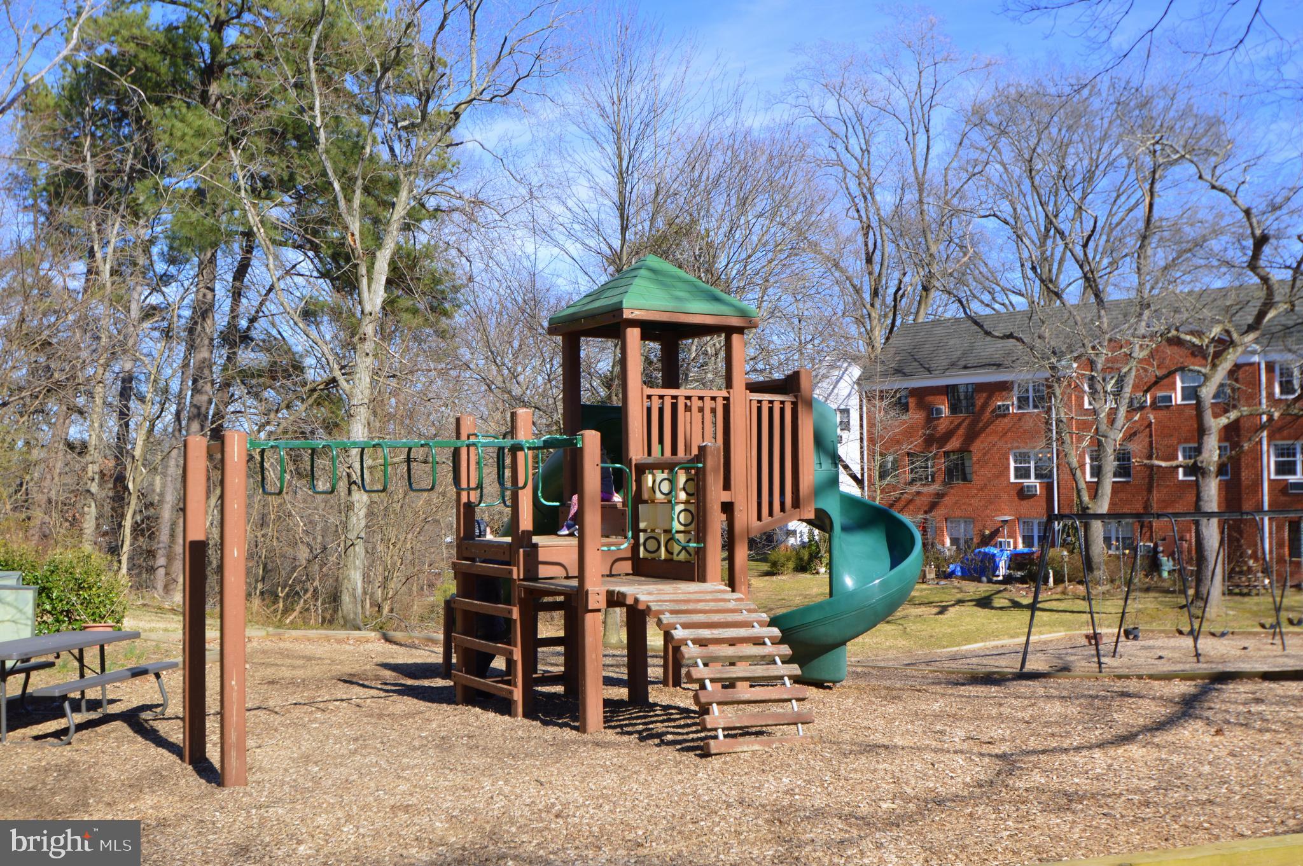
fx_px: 1302
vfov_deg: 36.8
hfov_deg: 53.2
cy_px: 433
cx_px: 652
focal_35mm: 36
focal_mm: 24
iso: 100
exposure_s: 1/160
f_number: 6.3
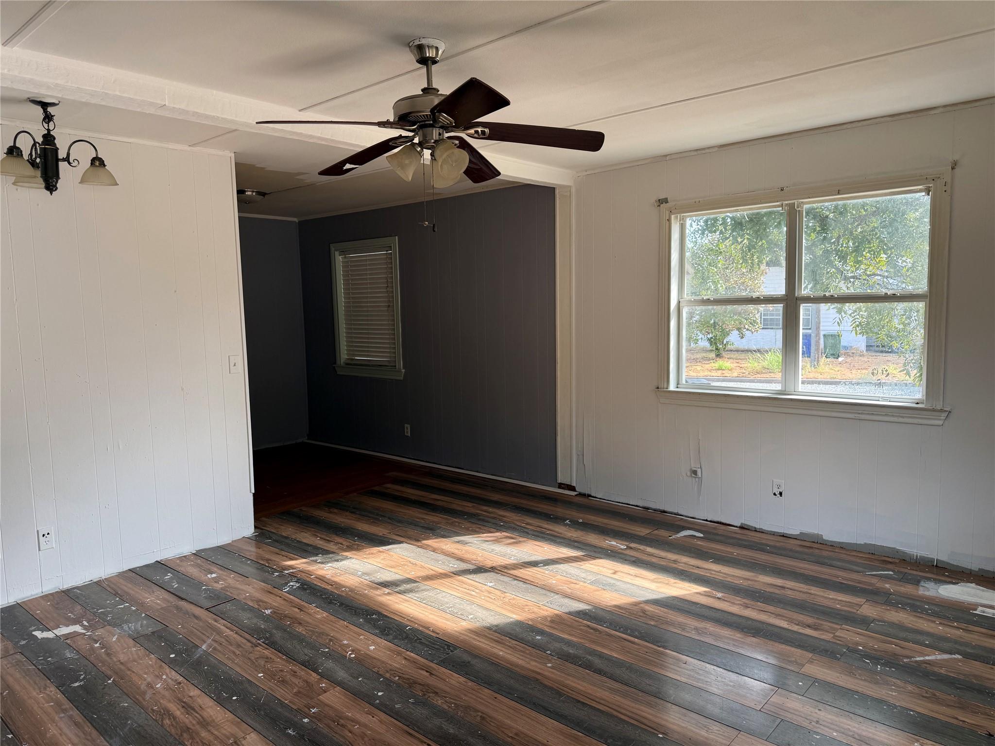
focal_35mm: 24
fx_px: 690
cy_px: 373
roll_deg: +0.9
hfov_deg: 71.6
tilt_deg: -5.4
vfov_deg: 56.8
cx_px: 498
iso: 80
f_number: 1.78
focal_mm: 6.76
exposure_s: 1/194
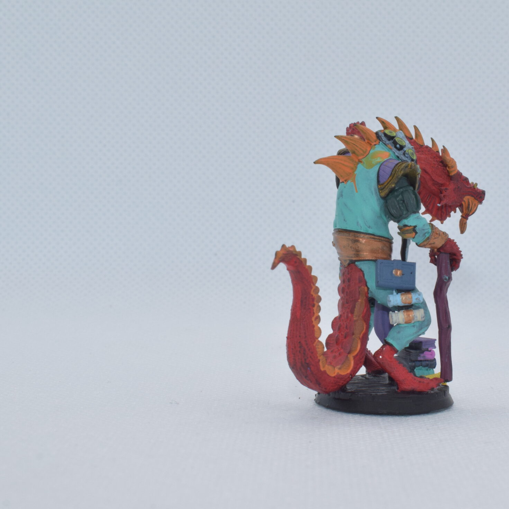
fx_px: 1331
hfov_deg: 21.5
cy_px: 237
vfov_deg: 21.6
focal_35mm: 80
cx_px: 366
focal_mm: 36
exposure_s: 1/125
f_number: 18
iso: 800
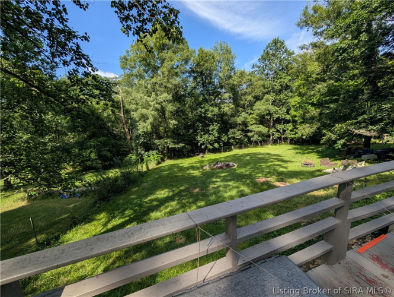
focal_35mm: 12
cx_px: 197
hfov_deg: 110.5
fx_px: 137
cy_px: 148
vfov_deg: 94.6
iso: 52
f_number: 1.7
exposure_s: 1/1272
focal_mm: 2.02
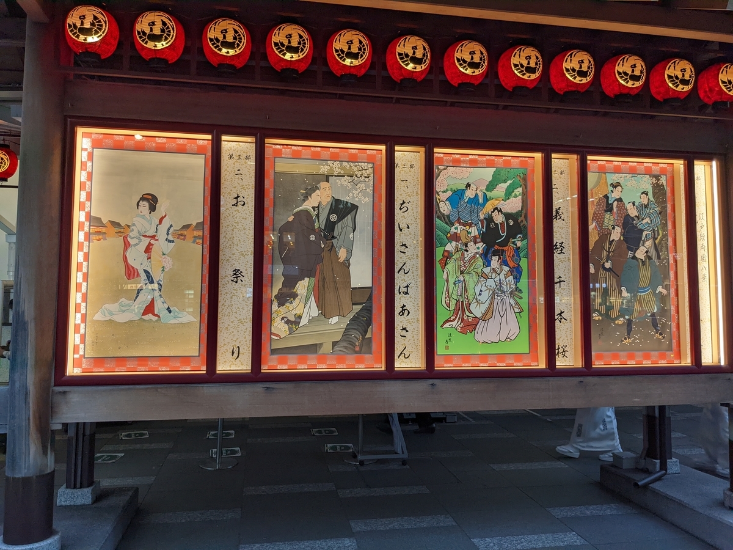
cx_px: 366
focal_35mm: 27
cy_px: 275
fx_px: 572
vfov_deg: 51.4
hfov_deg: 65.3
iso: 49
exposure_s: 1/120
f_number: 1.73
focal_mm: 4.38
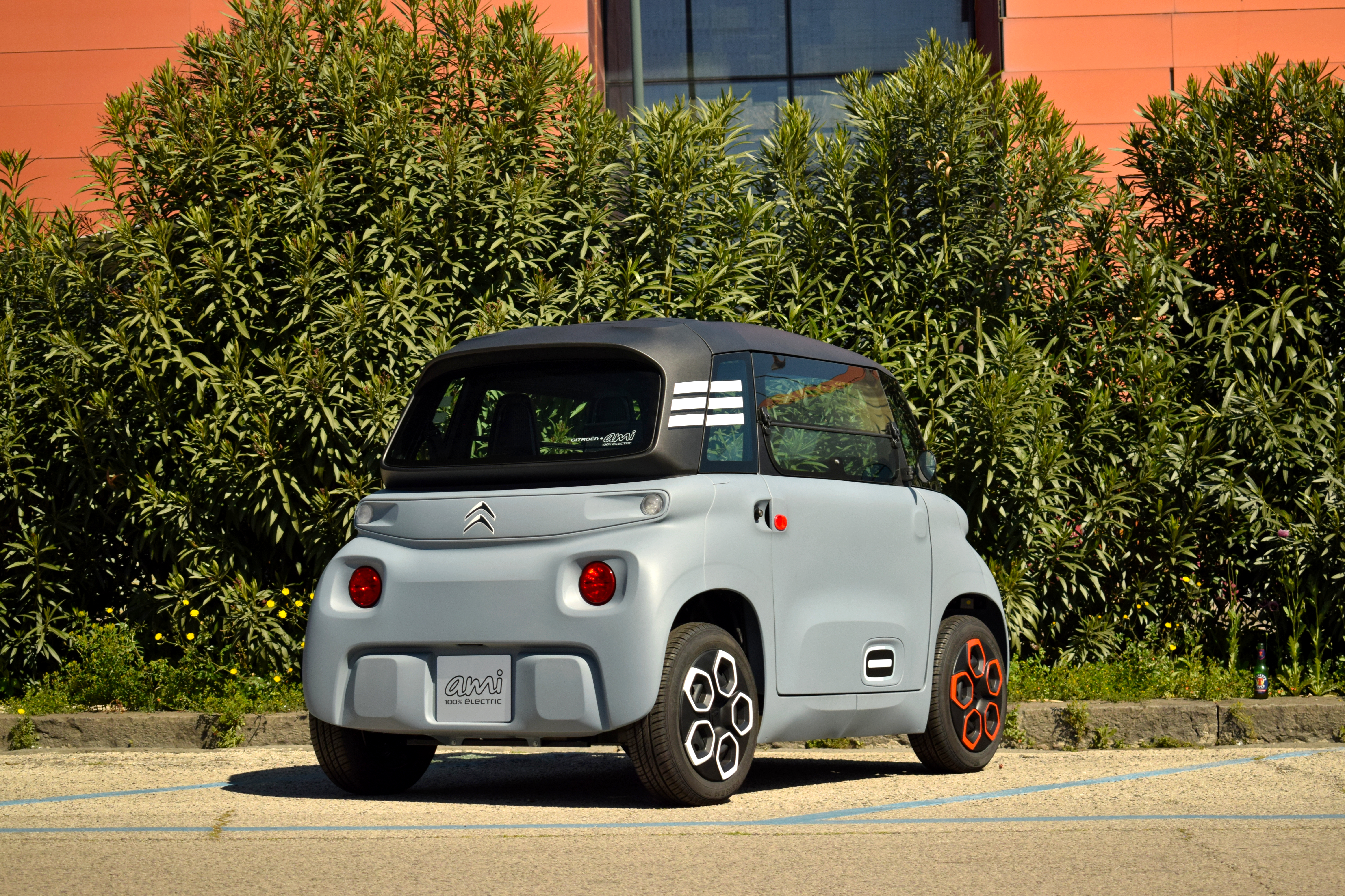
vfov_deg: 16.6
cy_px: 448
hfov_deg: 24.6
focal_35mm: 82
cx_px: 672
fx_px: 3082
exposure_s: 1/100
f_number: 5.6
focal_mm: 55
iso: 400
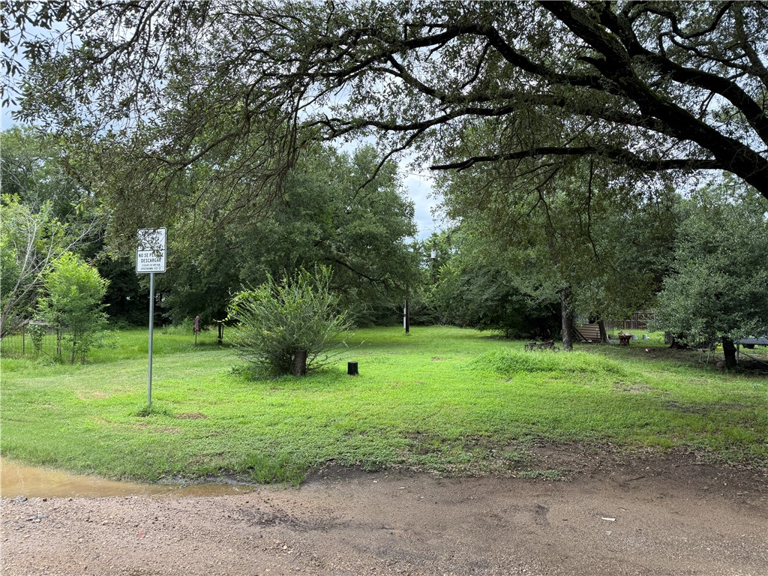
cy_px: 288
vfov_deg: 56.8
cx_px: 384
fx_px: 532
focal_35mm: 24
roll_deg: -0.7
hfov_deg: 71.6
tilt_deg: +3.5
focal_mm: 6.76
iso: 100
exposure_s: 1/1653
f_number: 1.78
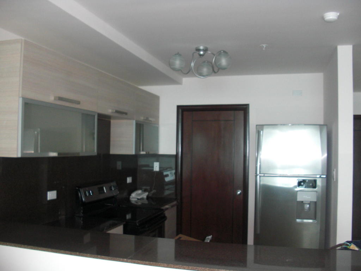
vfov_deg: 39.7
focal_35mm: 36
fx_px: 375
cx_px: 180
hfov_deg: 51.4
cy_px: 136
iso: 200
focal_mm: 6.3
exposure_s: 1/60
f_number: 2.8
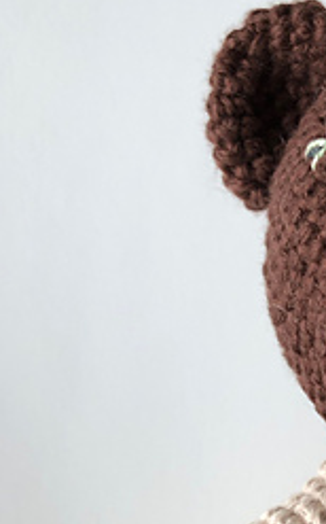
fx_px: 1096
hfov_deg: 15.7
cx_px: 474
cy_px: 507
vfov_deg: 25.7
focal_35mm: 77
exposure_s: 1/120
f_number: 1.8
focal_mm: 3.99
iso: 25
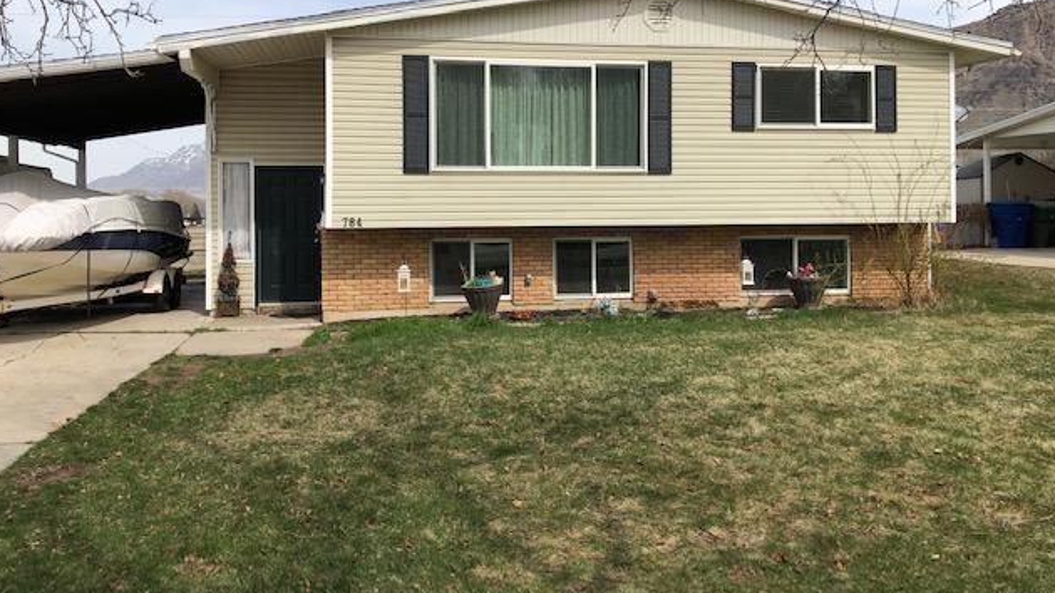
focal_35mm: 31
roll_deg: +0.5
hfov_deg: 62.6
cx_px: 526
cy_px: 216
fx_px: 867
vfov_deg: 37.5
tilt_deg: -0.2
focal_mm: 3.99
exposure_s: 1/2404
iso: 20
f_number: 1.8
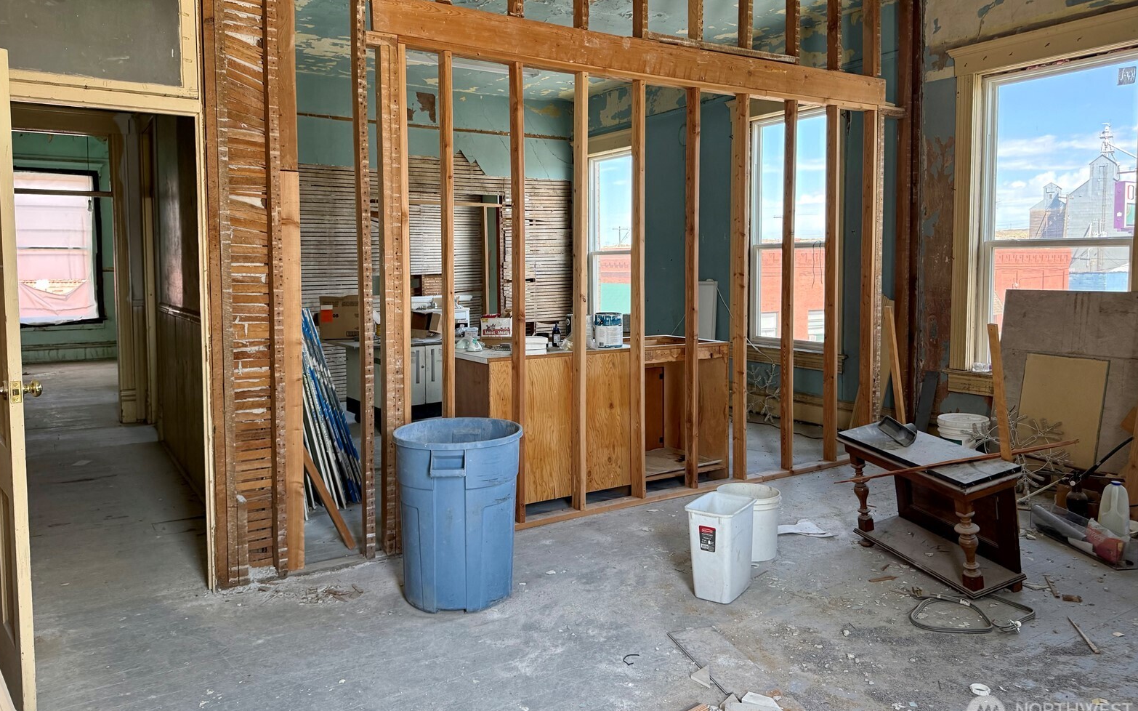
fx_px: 806
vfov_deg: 47.4
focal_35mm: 26
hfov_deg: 70.4
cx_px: 573
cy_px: 308
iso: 160
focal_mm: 6.76
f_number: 1.78
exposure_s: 1/243
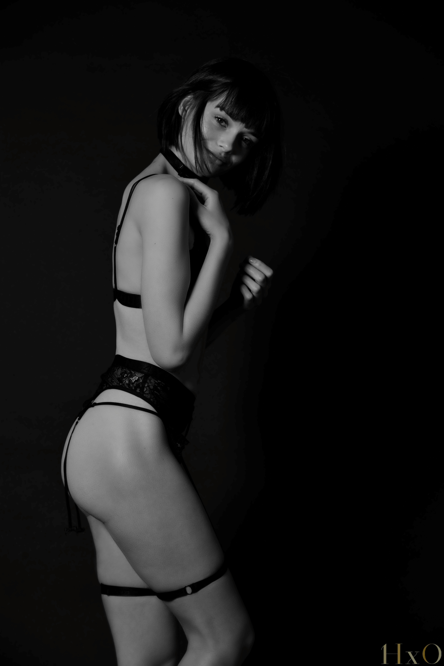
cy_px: 333
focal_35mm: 78
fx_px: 1442
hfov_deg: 17.5
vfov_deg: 26.0
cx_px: 222
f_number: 6.3
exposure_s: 1/100
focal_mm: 78
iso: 125
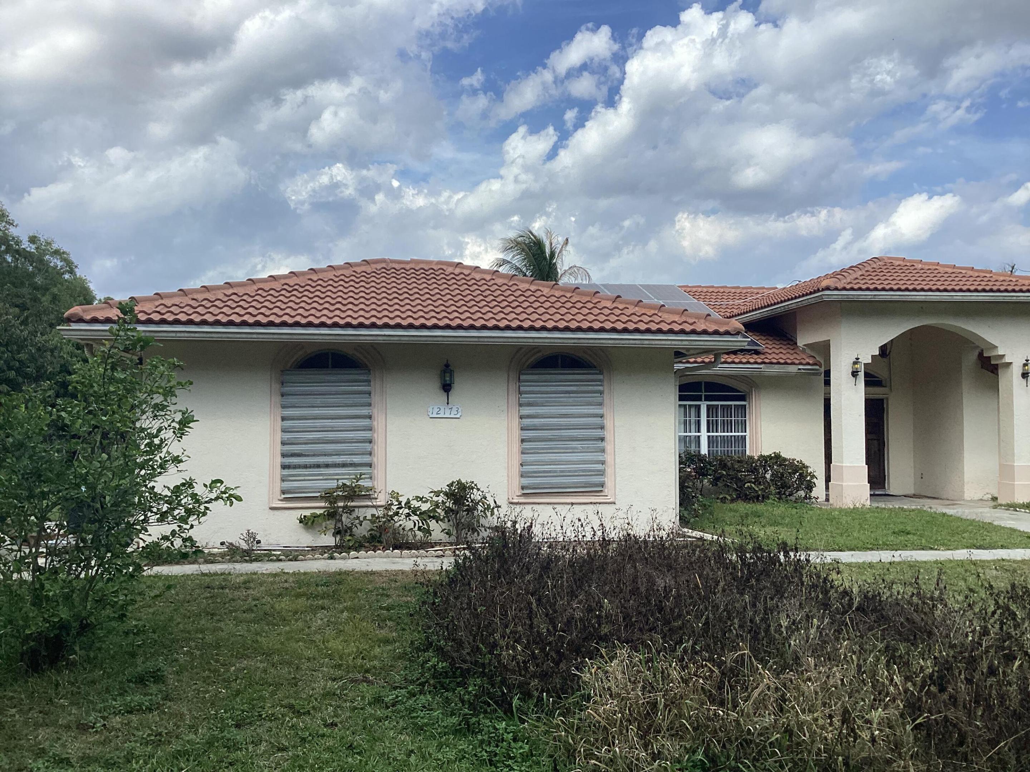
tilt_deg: +1.7
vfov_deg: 45.4
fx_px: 922
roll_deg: +0.1
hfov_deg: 58.4
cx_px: 515
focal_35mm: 31
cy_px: 386
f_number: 2.4
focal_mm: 3.3
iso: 25
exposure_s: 1/1274
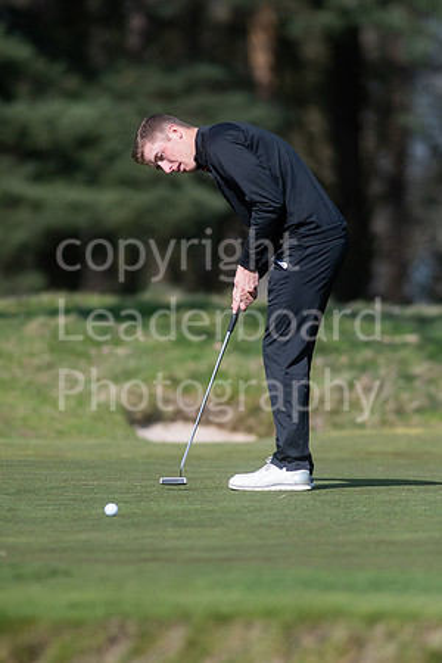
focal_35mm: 450
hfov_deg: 3.1
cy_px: 332
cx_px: 221
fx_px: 8287
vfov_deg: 4.6
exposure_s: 1/5000
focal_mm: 300
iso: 400
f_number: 4
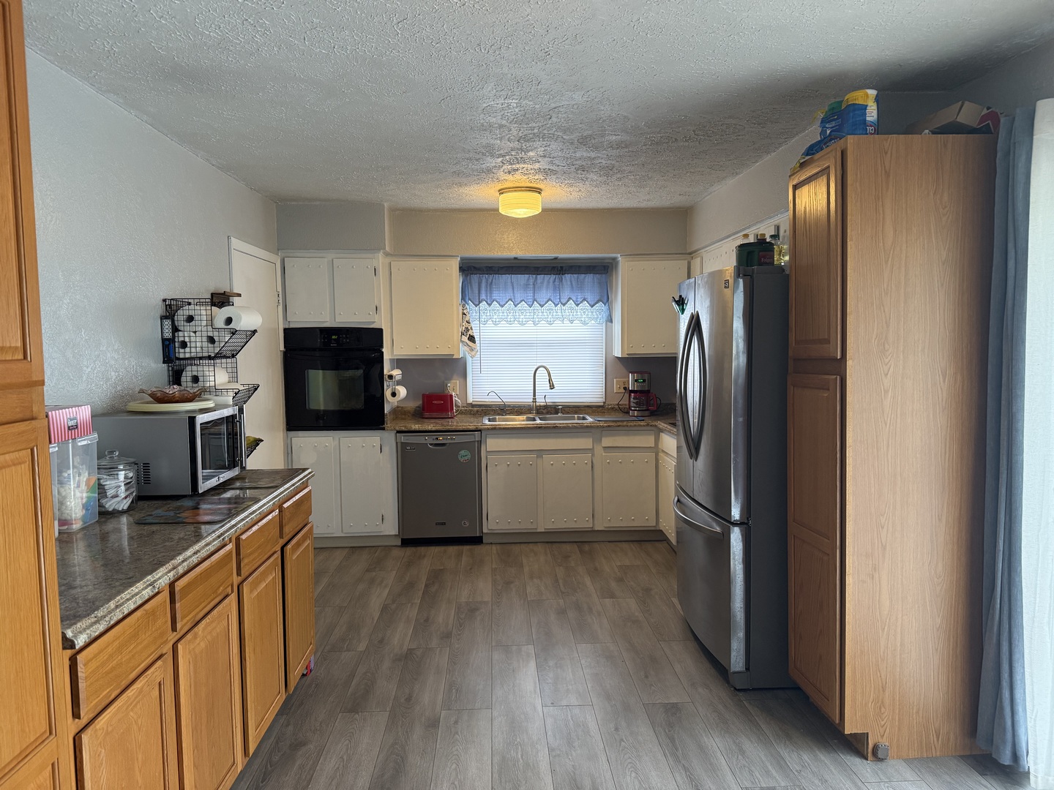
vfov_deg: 56.8
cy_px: 395
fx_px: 731
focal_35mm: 24
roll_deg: +0.3
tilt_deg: -3.5
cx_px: 527
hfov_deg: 71.6
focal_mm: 6.76
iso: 320
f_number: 1.78
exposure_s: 1/120
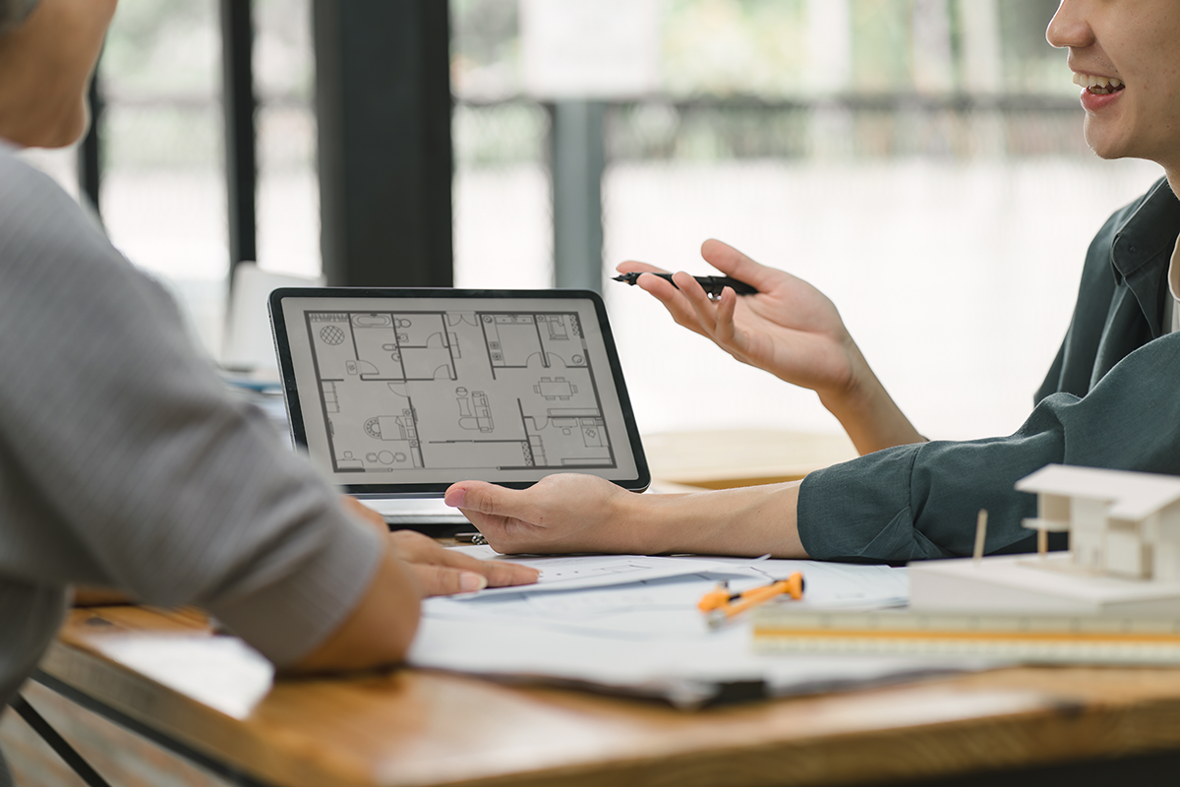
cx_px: 590
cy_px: 394
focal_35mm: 85
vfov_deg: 16.1
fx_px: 2786
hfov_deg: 23.9
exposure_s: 1/125
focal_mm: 85
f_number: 2.8
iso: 100
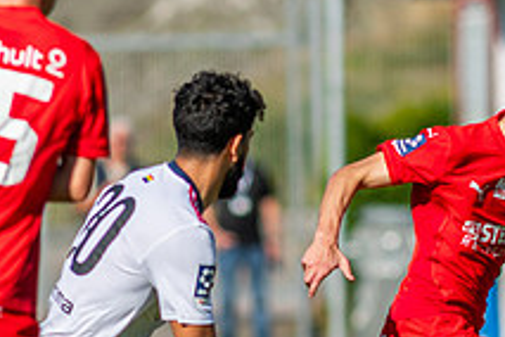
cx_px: 477
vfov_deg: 1.1
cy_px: 341
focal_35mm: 1223
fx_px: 17155
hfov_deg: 1.7
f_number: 3.5
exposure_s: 1/2000
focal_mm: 300
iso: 100
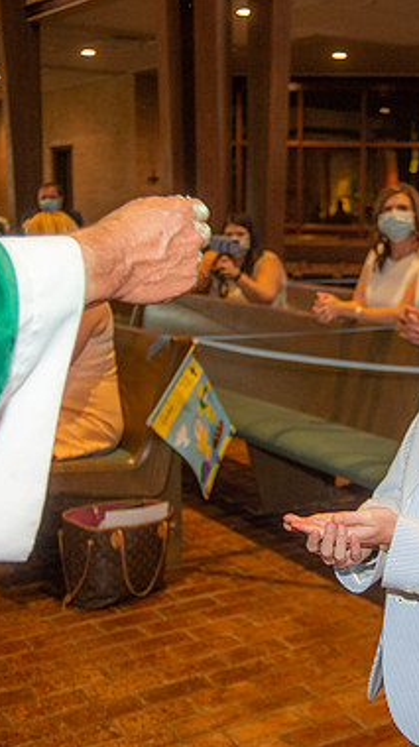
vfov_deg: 37.2
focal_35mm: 56
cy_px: 377
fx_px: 1109
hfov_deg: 21.0
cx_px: 370
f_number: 5
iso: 1600
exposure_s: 1/200
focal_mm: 35
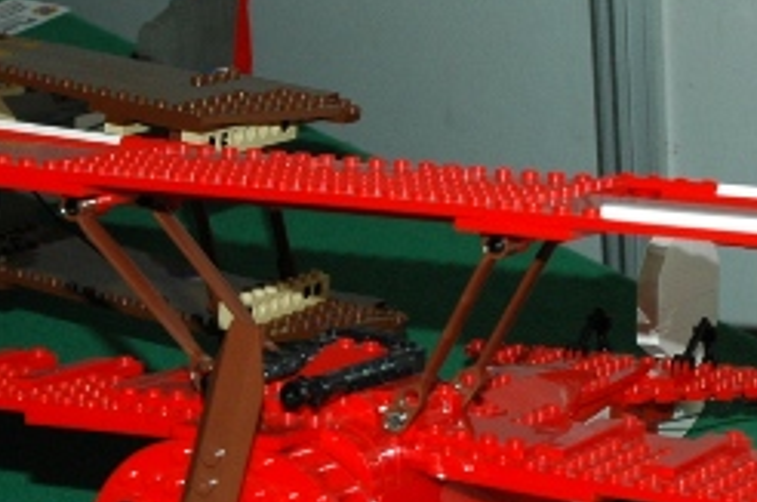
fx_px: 2972
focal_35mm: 142
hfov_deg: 14.5
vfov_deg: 9.6
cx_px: 369
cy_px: 430
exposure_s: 1/60
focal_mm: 29
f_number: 8
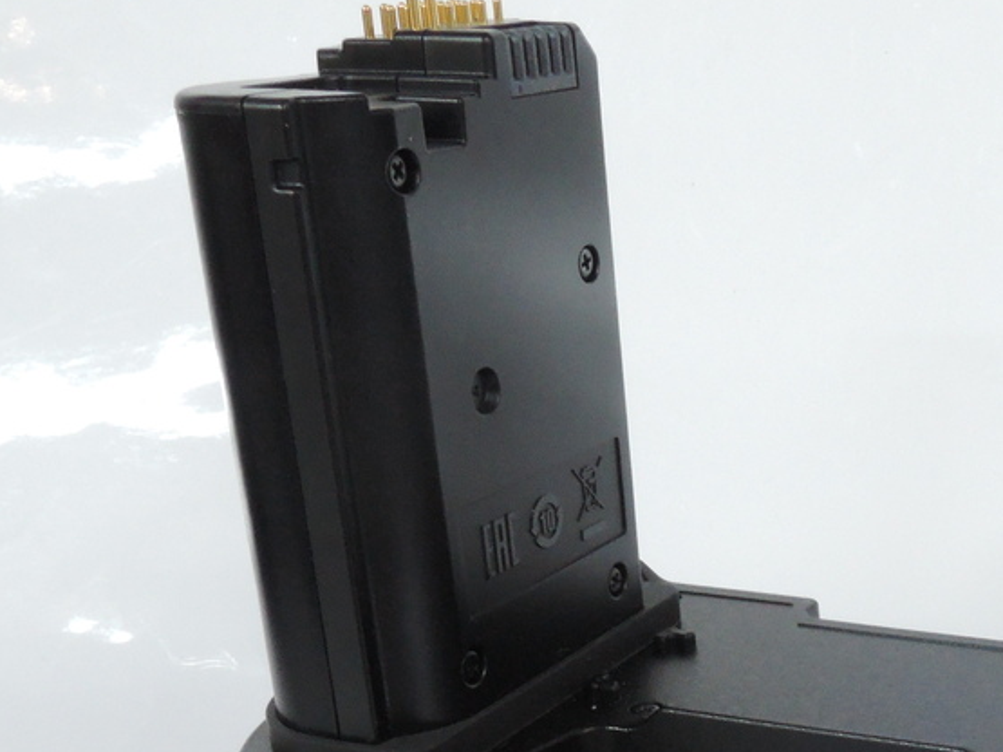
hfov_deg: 27.5
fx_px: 1941
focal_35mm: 67
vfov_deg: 21.2
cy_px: 743
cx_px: 981
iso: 800
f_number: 8
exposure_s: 1/15
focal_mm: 6.6
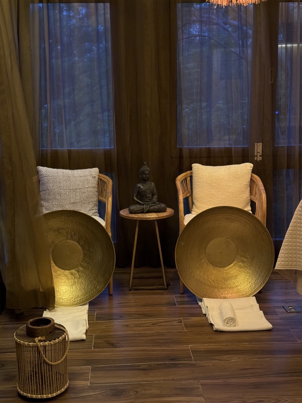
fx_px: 558
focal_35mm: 48
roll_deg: +1.0
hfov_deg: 30.3
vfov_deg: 39.7
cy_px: 202
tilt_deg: -11.2
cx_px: 151
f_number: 1.78
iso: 800
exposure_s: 1/20
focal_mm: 6.86
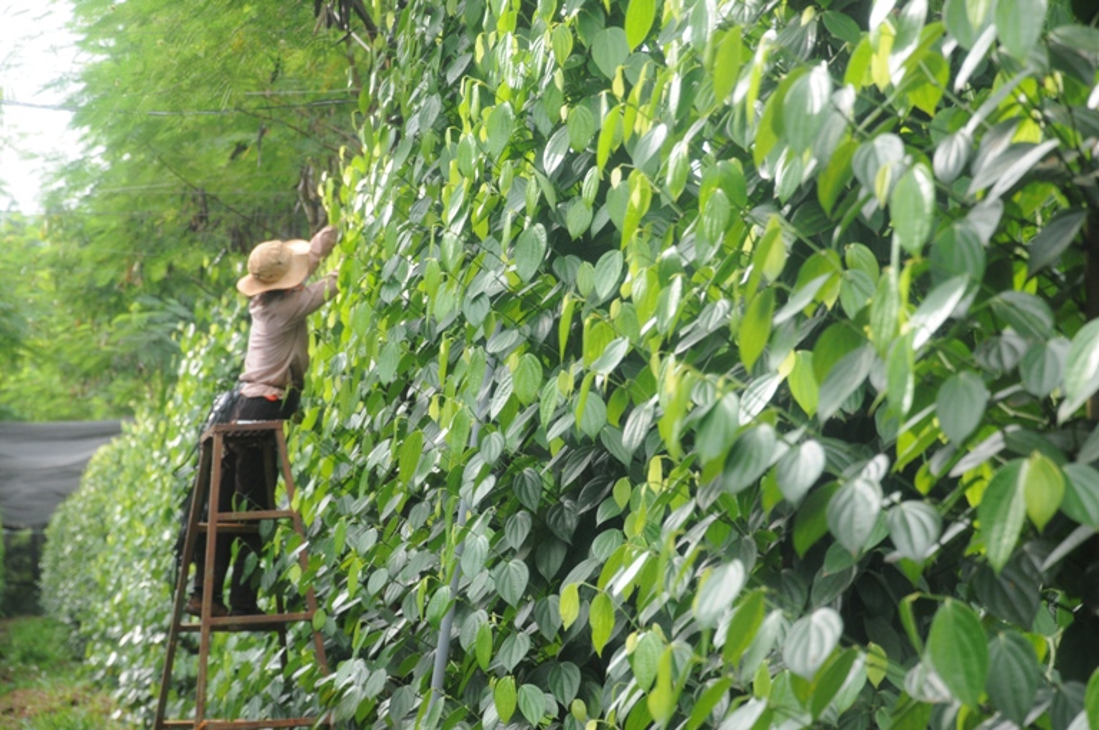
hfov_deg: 13.1
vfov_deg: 8.7
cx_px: 550
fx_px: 4802
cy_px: 365
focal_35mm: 158
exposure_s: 1/100
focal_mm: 105
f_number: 8
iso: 640
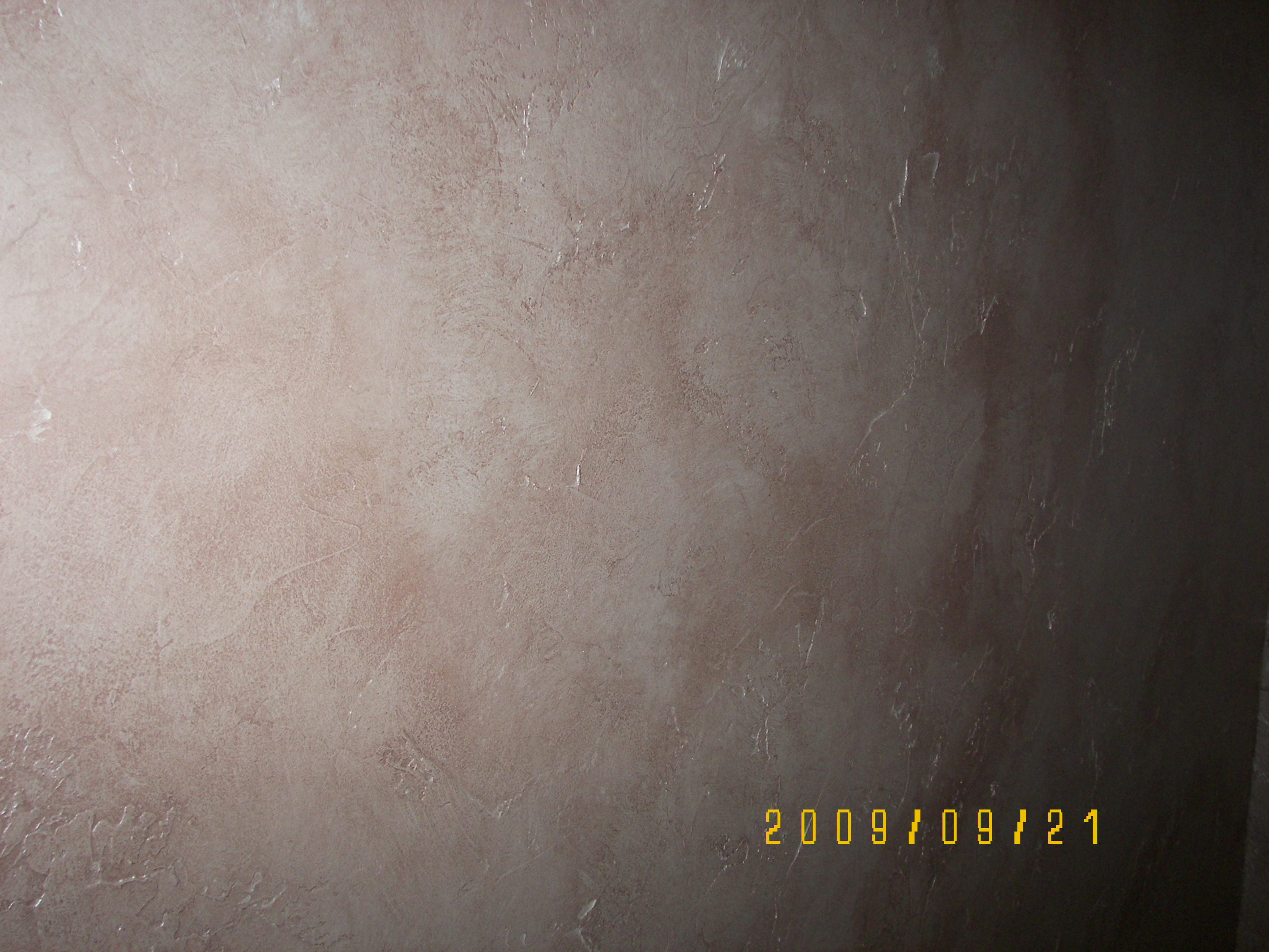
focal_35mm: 36
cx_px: 634
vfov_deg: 39.7
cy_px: 476
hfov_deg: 51.4
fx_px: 1320
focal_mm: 6
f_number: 2.8
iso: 100
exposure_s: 1/30
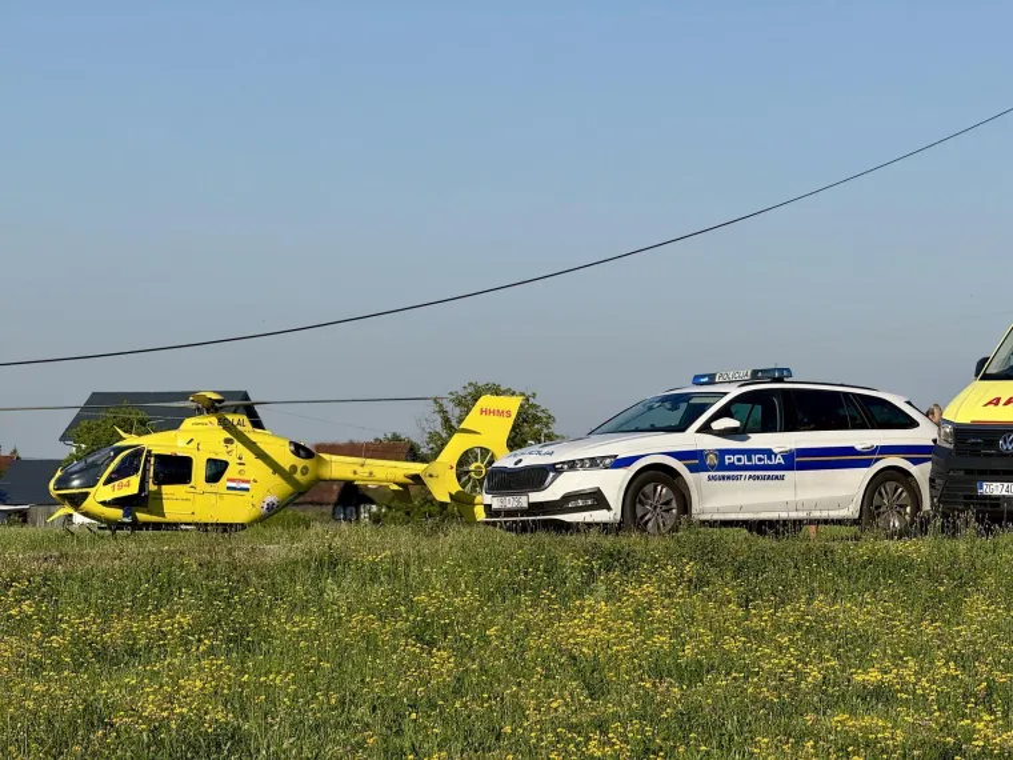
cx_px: 506
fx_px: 3512
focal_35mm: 120
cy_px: 380
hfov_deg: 16.4
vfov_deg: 12.3
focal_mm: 15.66
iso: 50
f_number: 2.8
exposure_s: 1/2212
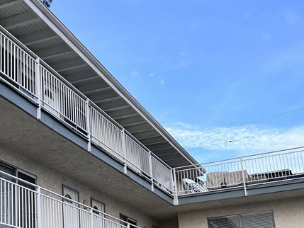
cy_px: 166
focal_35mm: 62
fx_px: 545
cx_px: 109
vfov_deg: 23.5
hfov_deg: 31.0
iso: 50
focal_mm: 5.7
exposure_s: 1/1295
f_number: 1.5
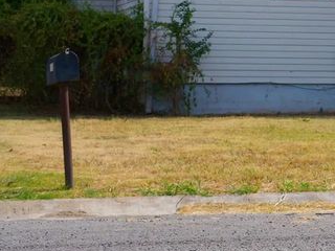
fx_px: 1490
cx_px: 502
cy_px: -49
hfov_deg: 12.2
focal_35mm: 154
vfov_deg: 9.5
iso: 320
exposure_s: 1/1000
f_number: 5
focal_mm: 50
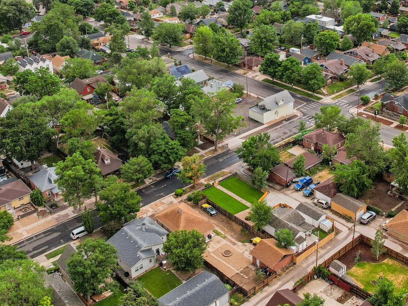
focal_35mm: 41
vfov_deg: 34.2
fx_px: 483
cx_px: 269
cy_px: 69
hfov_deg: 45.2
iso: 100
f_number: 2.8
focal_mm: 8.4
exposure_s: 1/1000
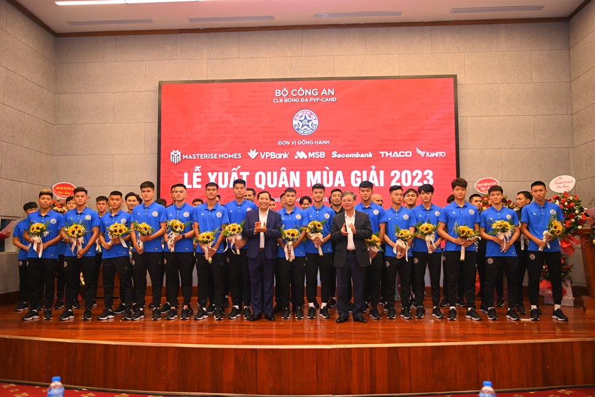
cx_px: 298
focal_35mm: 34
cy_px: 198
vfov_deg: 38.9
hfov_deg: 55.8
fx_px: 562
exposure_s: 1/160
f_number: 3.2
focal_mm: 34
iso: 1250
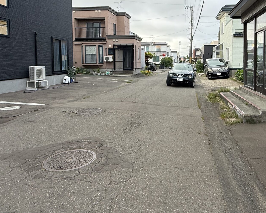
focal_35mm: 28
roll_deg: -1.5
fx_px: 221
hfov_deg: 61.2
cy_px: 72
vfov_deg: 50.7
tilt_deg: -7.4
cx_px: 169
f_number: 2.2
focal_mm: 2.22
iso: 50
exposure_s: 1/166
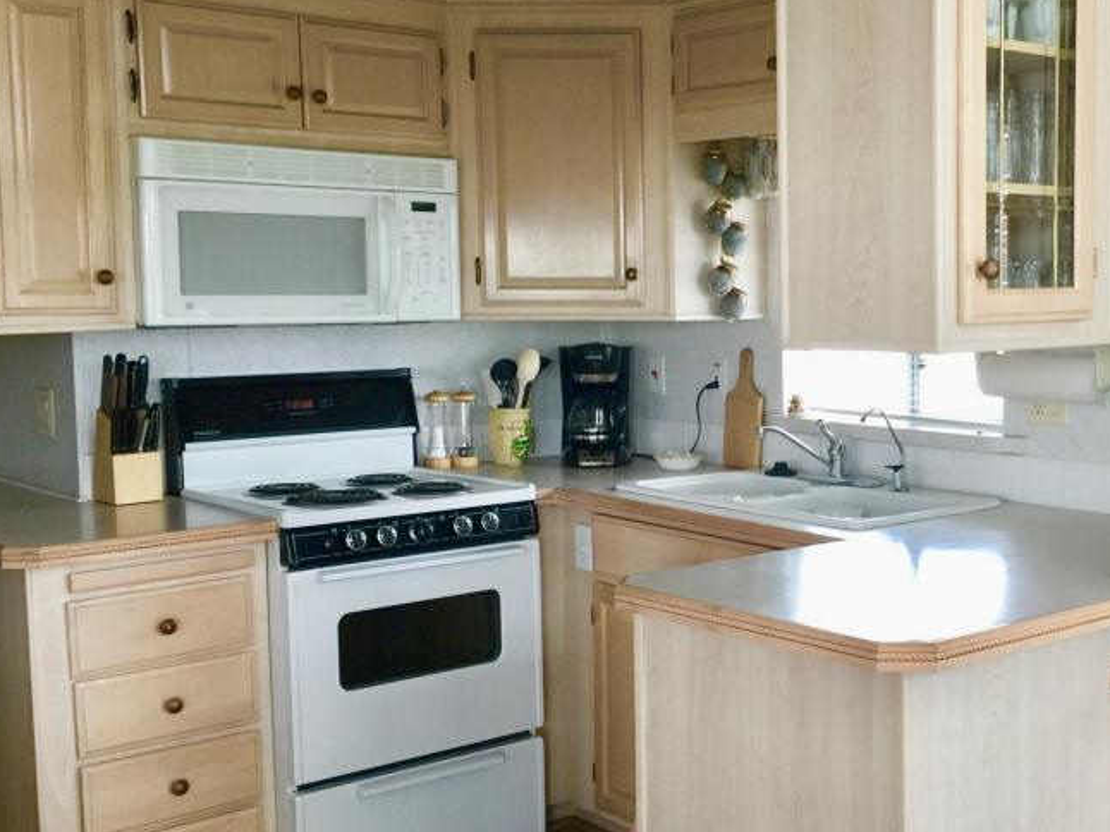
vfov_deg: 31.5
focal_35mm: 46
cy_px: 433
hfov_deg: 40.2
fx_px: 1474
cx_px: 818
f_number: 2.2
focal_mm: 4.15
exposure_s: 1/15
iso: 40
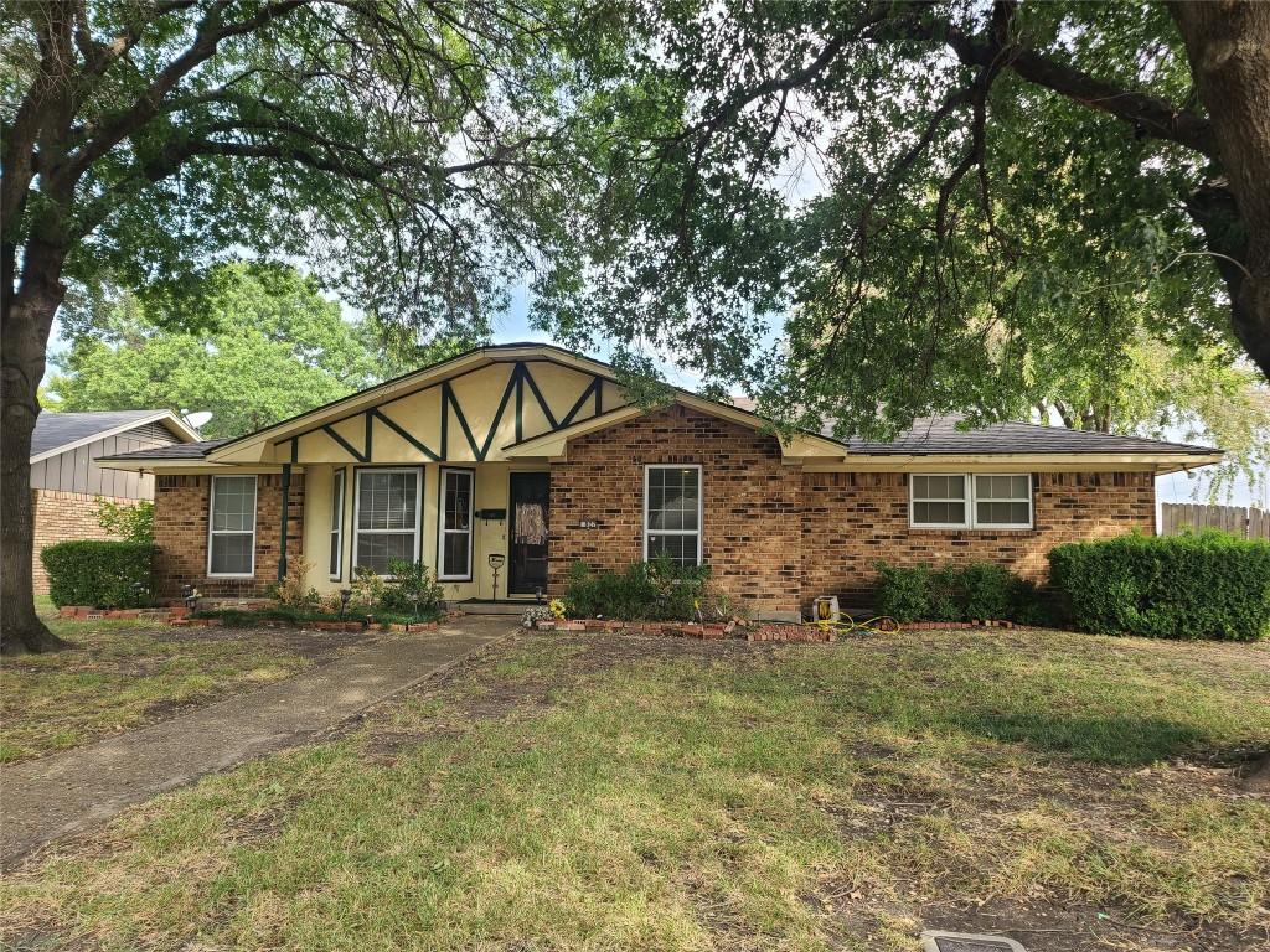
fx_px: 917
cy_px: 476
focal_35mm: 25
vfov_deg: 54.9
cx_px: 635
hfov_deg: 69.4
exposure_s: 1/120
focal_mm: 7
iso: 20
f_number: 1.8
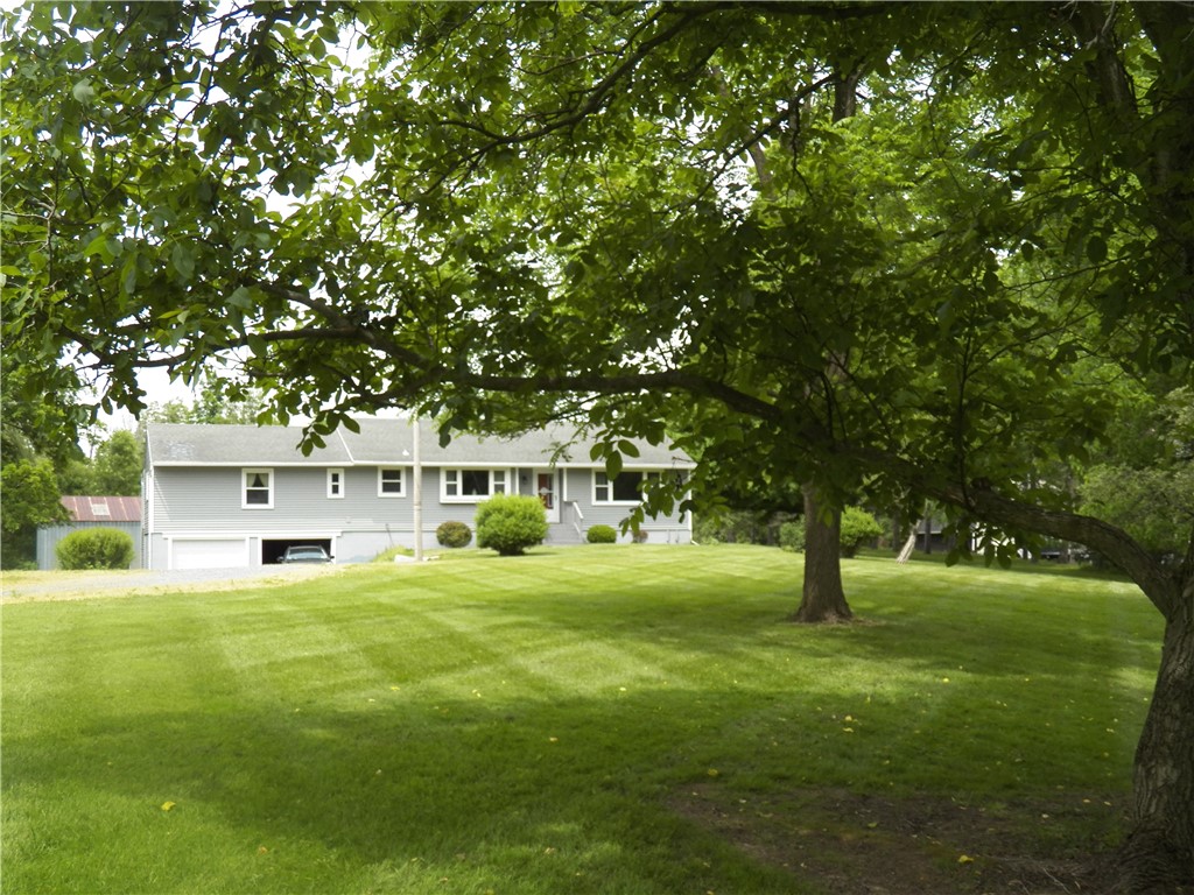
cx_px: 597
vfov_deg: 32.9
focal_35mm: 44
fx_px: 1518
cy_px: 448
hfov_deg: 42.9
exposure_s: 1/640
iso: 125
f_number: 3.2
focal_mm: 7.9
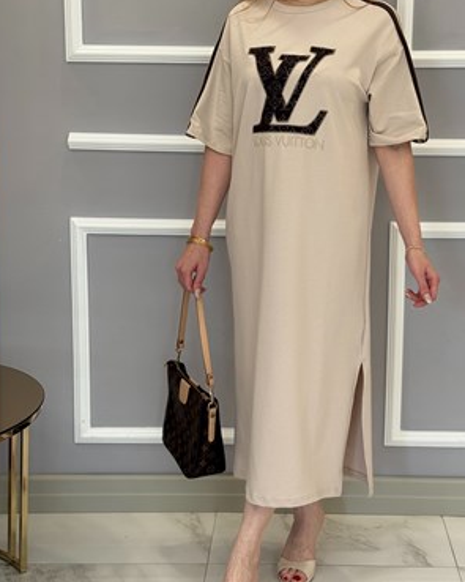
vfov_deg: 28.7
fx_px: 1136
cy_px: 248
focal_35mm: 66
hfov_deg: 23.1
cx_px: 293
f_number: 1.78
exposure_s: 1/128
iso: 64
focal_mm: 6.76
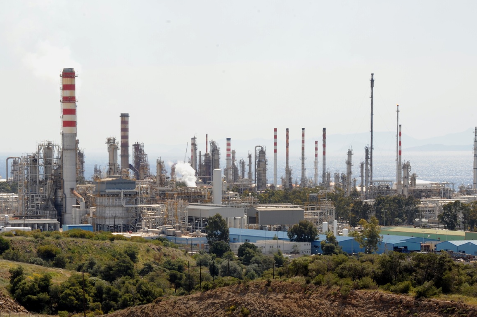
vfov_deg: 13.2
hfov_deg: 19.6
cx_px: 234
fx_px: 1377
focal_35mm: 104
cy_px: 155
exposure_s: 1/160
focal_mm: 100
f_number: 16
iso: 280
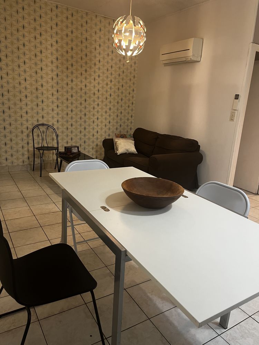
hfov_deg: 53.1
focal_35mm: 26
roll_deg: -3.7
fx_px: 259
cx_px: 130
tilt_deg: -14.3
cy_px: 172
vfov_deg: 67.3
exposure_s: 1/50
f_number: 1.6
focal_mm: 5.1
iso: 250
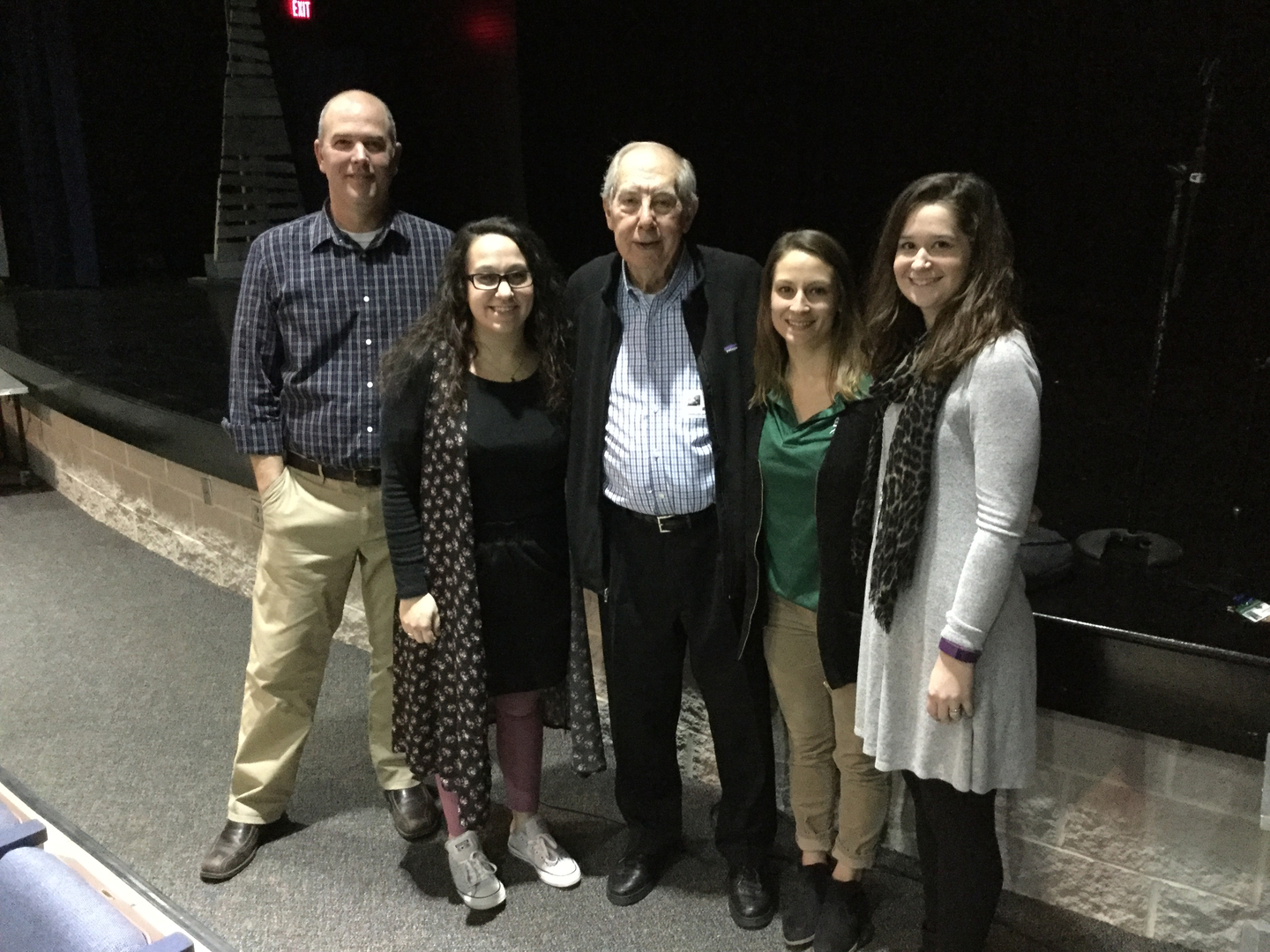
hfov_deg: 58.4
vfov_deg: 45.4
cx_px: 635
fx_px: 1137
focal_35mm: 31
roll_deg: -1.2
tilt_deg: -17.2
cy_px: 476
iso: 640
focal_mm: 3.3
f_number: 2.4
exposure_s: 1/15
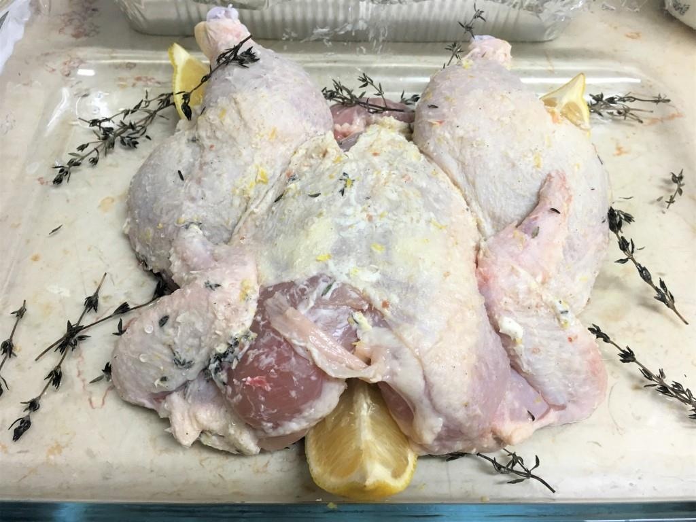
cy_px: 261
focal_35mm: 29
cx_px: 348
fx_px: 583
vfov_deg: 48.2
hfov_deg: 61.7
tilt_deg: -54.6
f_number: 2.2
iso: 50
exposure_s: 1/33
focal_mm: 4.15
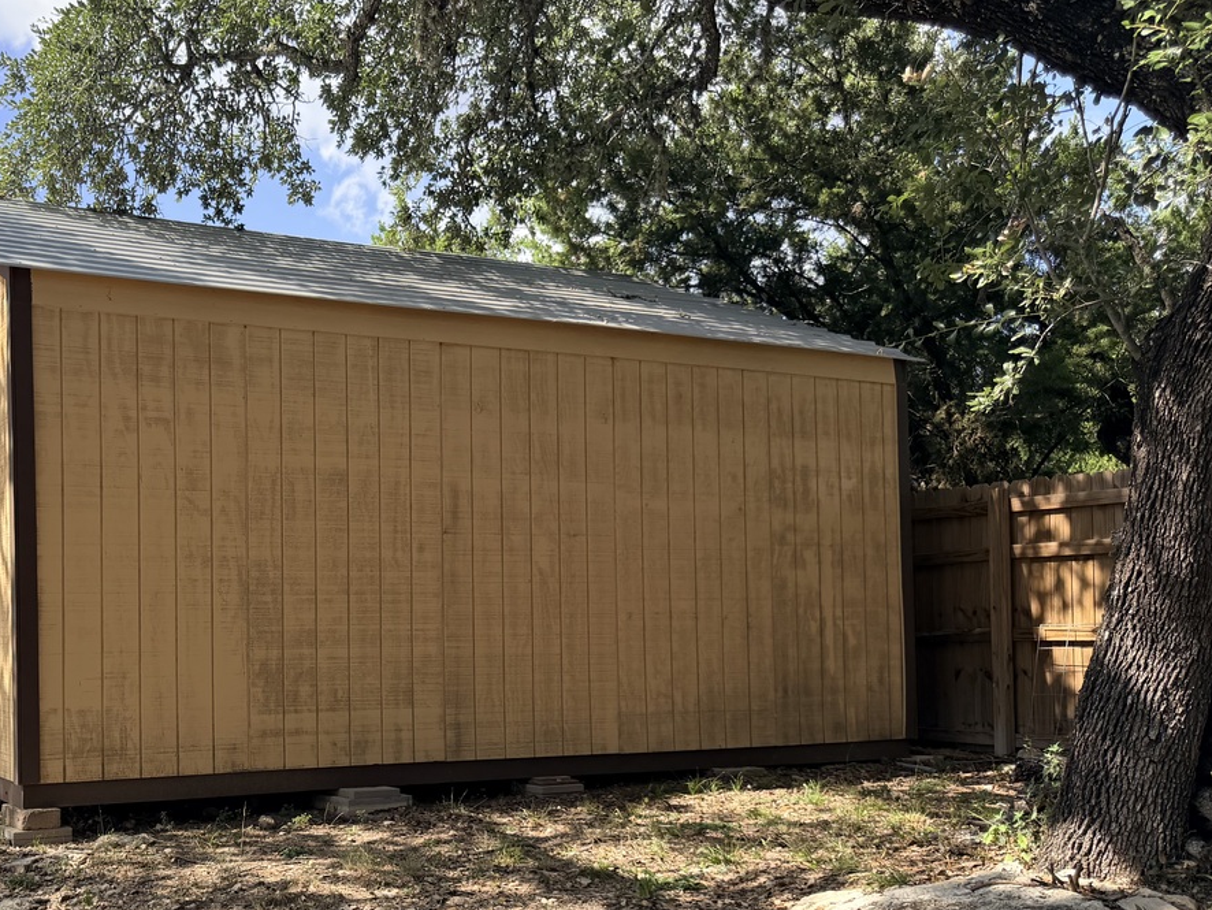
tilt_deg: +1.7
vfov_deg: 36.6
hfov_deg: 45.5
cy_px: 583
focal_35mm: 39
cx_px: 248
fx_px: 1366
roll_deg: +1.0
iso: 100
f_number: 1.78
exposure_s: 1/2703
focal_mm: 6.76
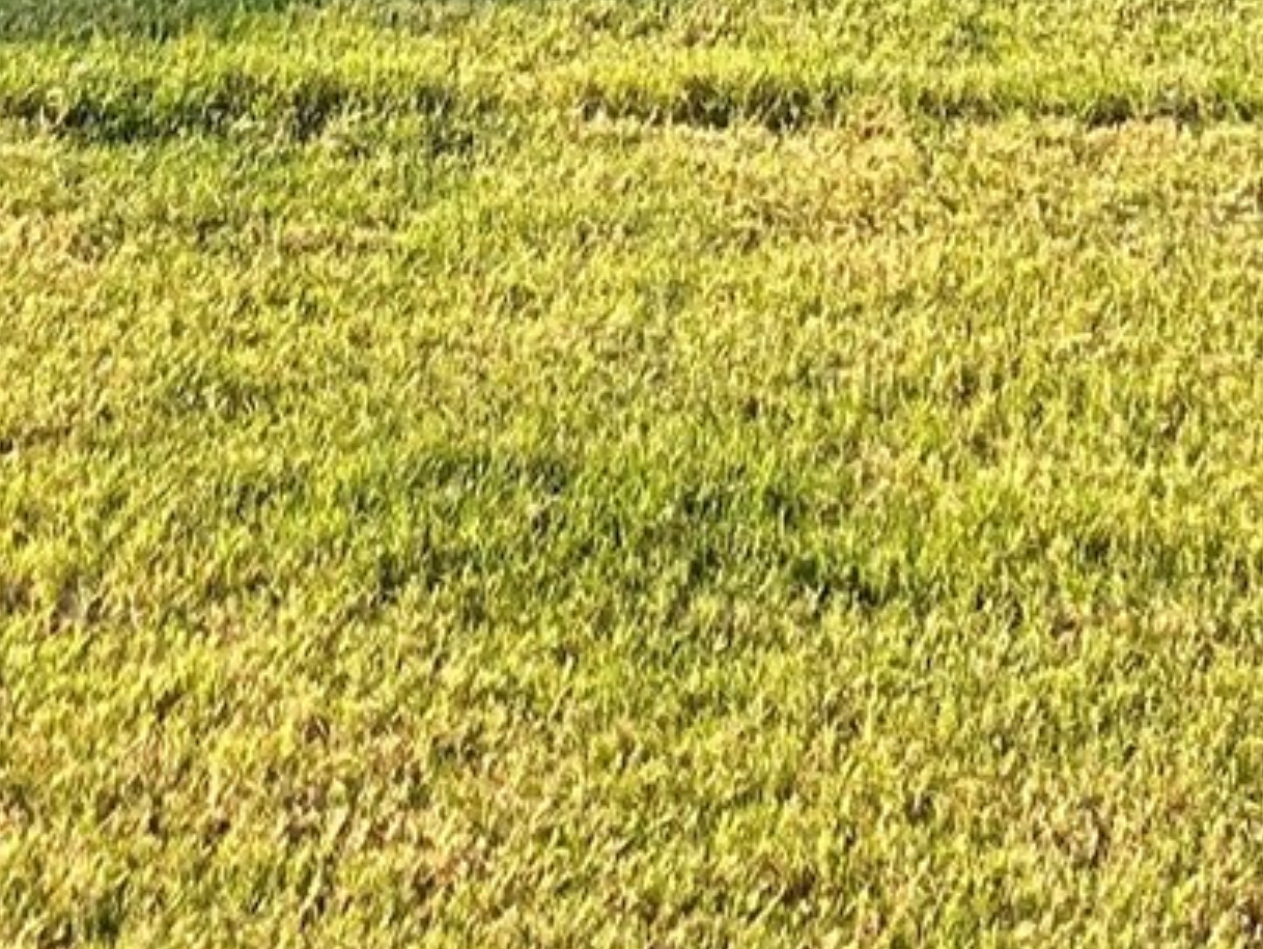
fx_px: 4782
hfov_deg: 14.9
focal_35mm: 131
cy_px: -1157
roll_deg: -3.1
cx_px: 236
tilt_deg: -4.6
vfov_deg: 10.2
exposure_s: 1/1488
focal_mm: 5.7
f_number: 1.5
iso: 50
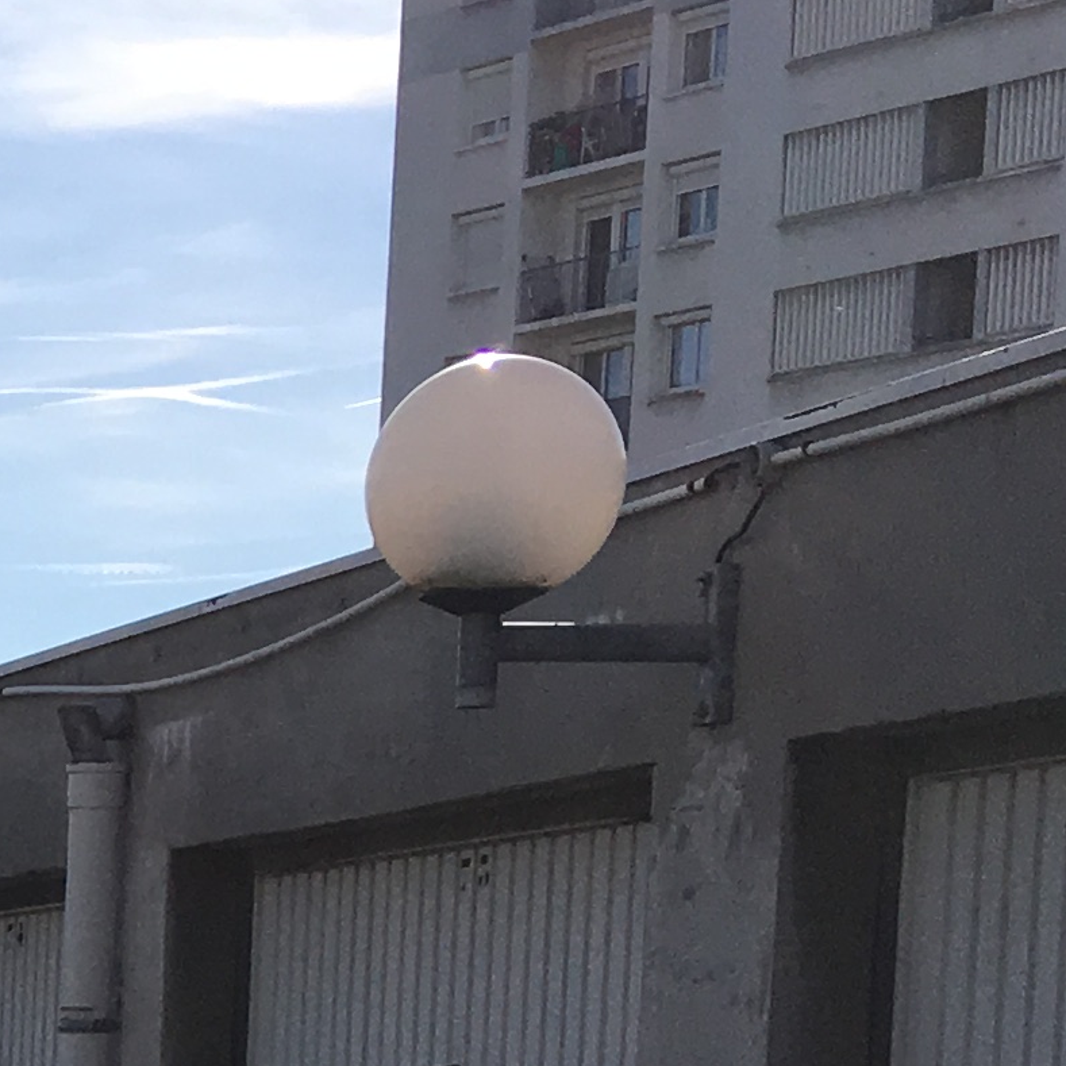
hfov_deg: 11.7
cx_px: -1181
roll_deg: -0.5
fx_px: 4564
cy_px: 1559
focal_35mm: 131
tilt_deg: -7.0
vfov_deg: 12.7
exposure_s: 1/2959
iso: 25
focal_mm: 4.15
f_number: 2.2
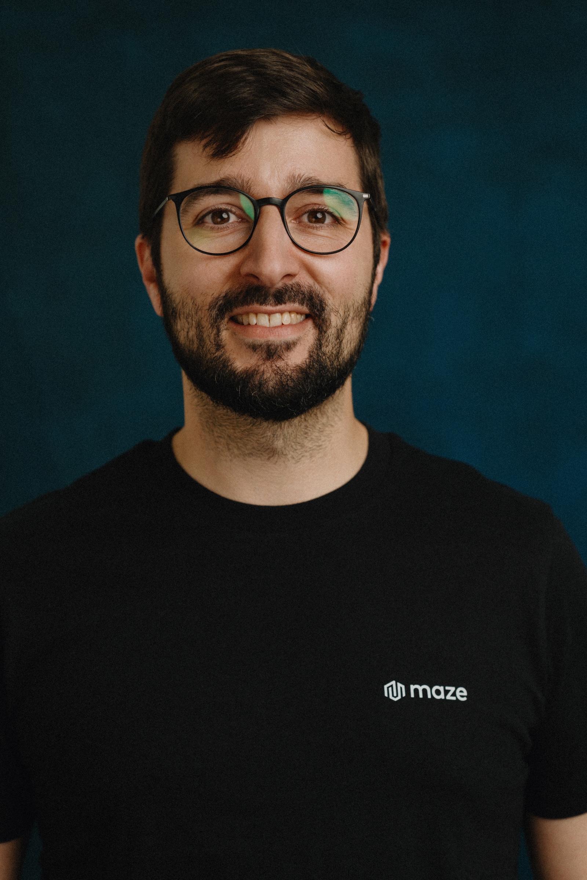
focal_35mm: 85
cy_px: 440
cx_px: 294
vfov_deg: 23.9
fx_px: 2079
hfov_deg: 16.1
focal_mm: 85
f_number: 2.8
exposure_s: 1/400
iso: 200
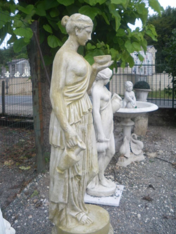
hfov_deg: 39.7
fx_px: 244
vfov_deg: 51.4
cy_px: 117
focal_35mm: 36
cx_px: 88
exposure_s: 1/160
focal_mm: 6.3
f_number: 3.5
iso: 64
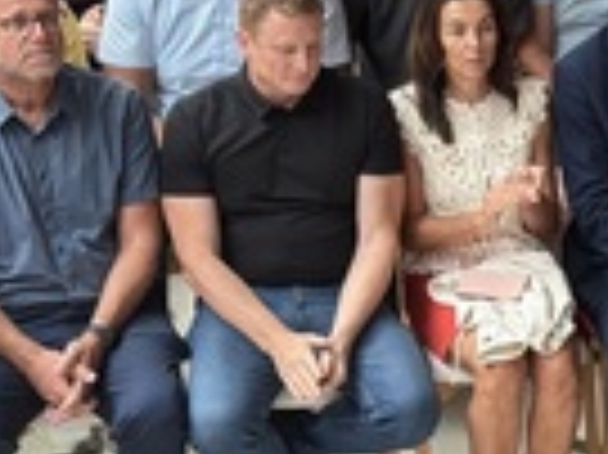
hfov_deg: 12.1
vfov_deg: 9.2
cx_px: 694
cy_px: -27
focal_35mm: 160
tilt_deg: -17.0
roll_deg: -1.3
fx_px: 2808
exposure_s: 1/89
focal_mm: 6.76
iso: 160
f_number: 1.78
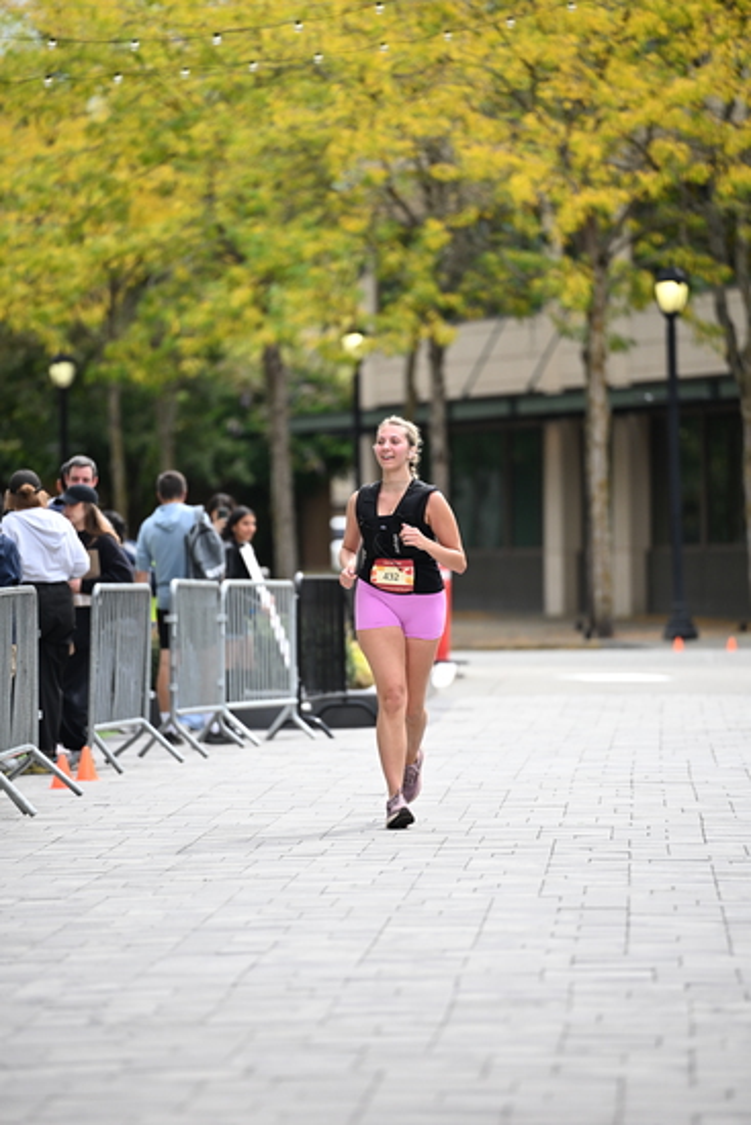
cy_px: 562
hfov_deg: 6.9
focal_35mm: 200
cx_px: 376
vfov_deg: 10.3
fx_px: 6254
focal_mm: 200
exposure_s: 1/2500
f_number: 2.8
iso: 640
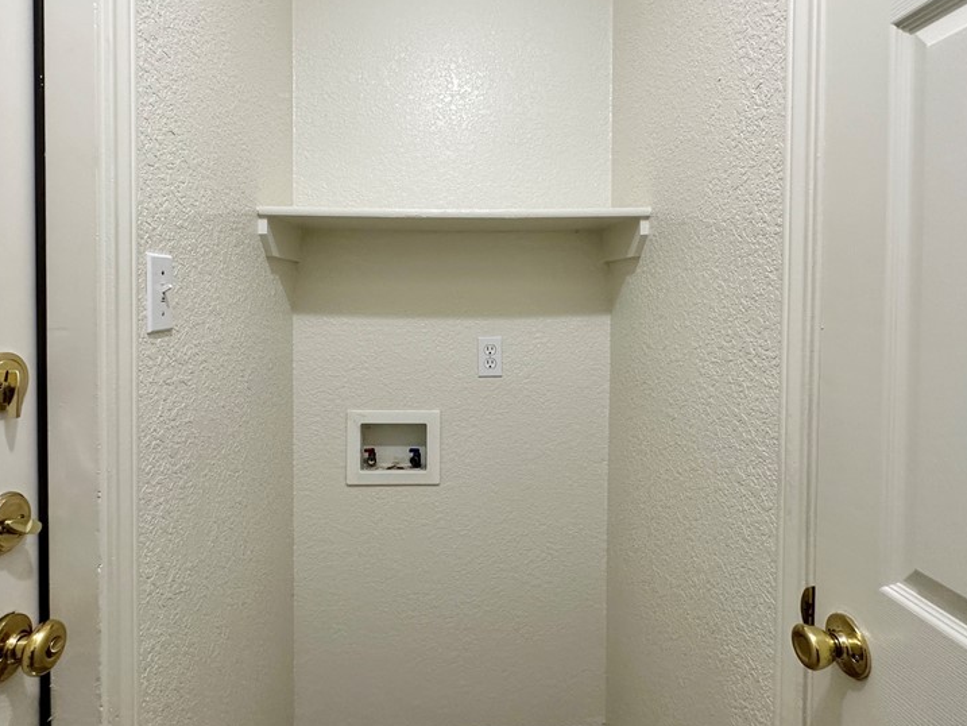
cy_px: 309
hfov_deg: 81.7
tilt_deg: -1.2
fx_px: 559
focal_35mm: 20
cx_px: 459
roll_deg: -0.3
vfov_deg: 65.6
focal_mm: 2.22
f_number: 2.2
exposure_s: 1/60
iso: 200
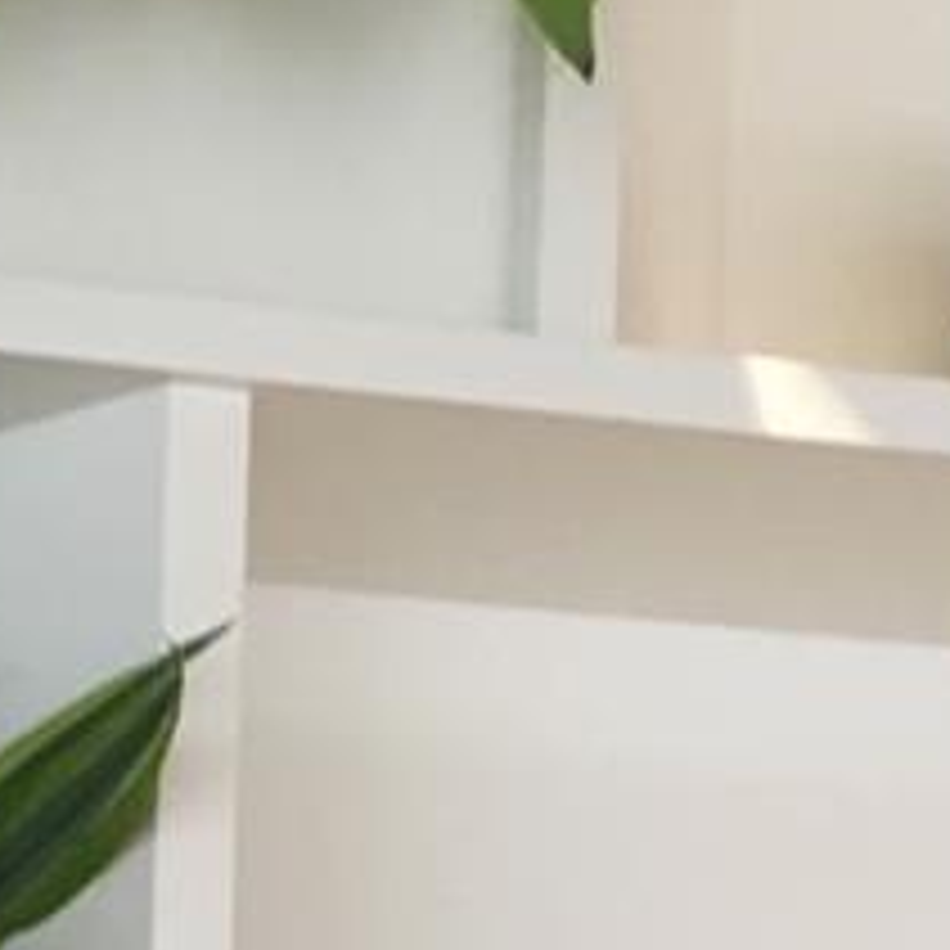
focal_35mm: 146
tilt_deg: -1.5
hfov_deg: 11.8
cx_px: -59
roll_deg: -2.4
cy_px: 1959
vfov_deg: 10.8
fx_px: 4533
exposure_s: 1/30
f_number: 2.2
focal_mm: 4.15
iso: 100
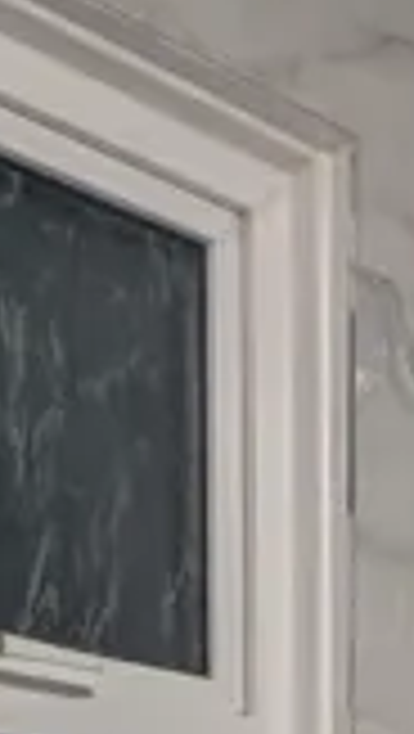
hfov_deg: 12.8
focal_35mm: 89
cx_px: 644
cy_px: 1328
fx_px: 1732
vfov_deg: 18.5
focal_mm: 1.54
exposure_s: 1/50
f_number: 2.2
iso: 154
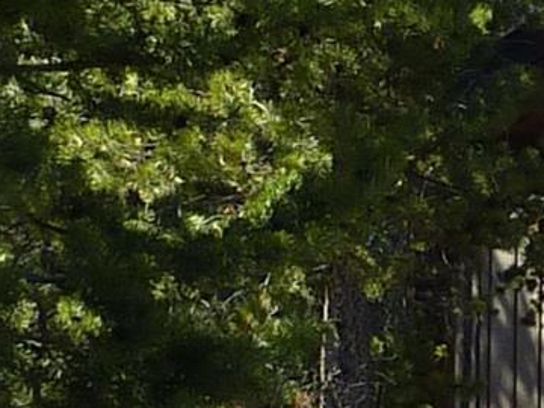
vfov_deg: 7.4
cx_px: 1126
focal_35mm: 200
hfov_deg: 9.2
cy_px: 257
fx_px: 3143
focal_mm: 4.4
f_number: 4
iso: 80
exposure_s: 1/200
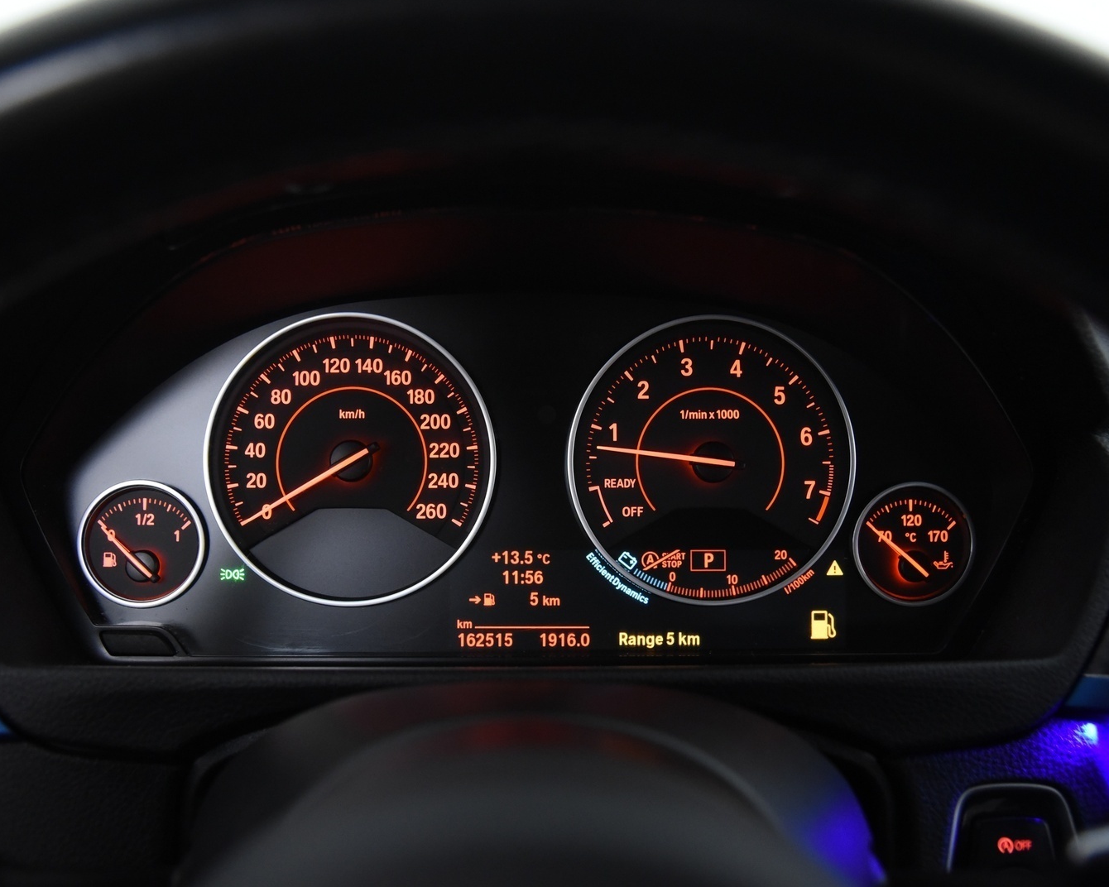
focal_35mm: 34
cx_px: 534
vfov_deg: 43.4
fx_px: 1116
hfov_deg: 52.8
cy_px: 441
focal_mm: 30
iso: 4000
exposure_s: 1/40
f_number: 4
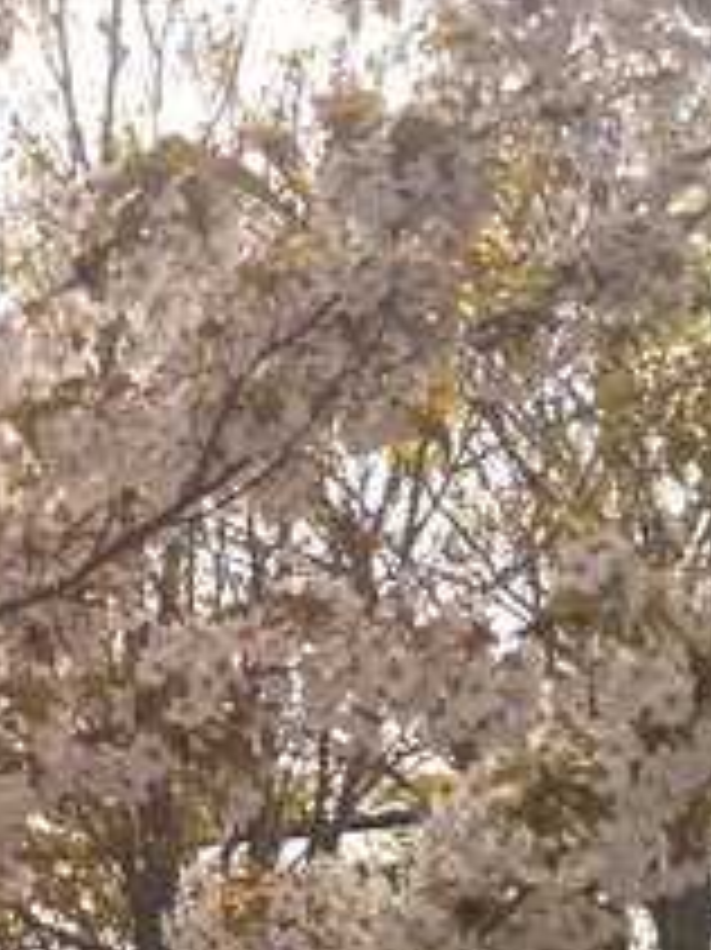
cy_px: 671
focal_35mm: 71
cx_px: -70
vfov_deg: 27.2
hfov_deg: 19.8
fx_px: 1946
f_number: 2.2
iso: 40
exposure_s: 1/362
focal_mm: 4
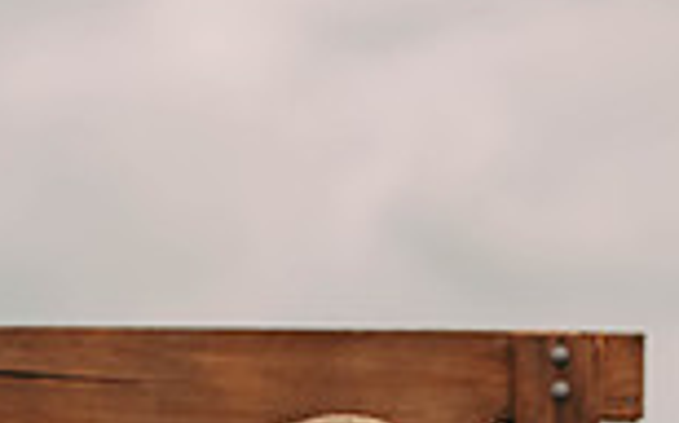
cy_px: 826
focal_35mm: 446
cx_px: -48
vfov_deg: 2.9
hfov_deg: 4.7
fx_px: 8247
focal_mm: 116
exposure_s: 1/2000
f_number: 2.8
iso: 200
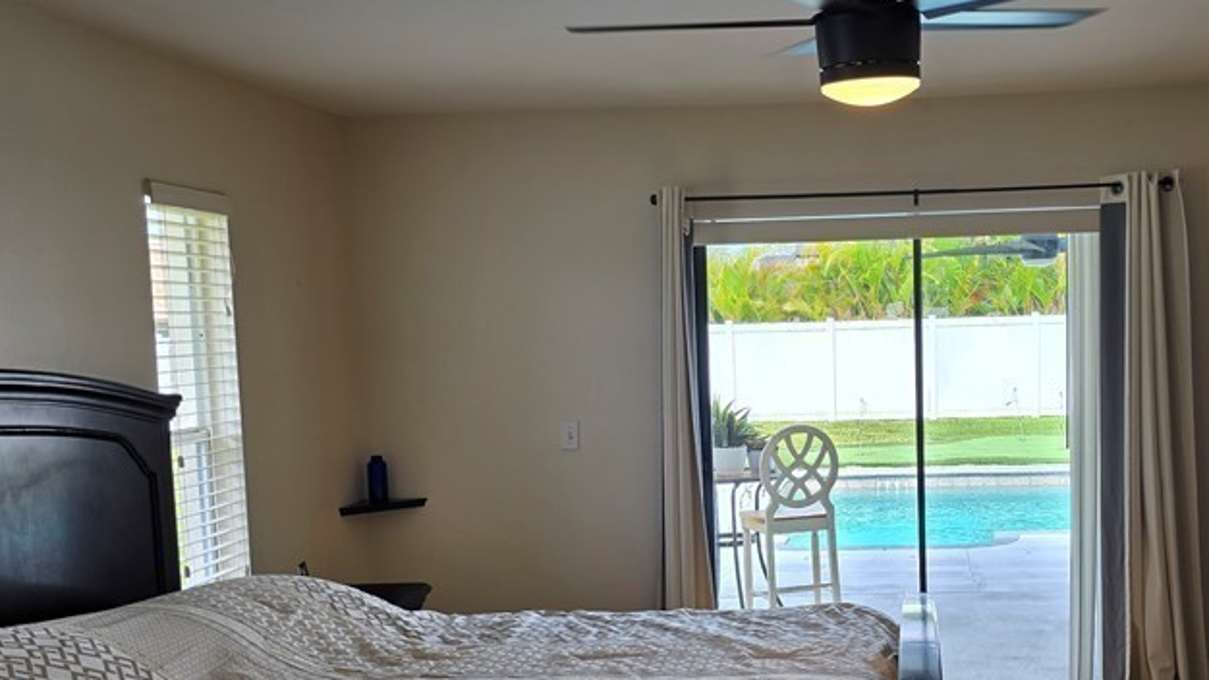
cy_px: 440
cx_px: 801
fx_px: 1314
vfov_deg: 28.9
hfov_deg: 48.6
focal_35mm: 41
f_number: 1.7
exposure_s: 1/120
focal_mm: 6.3
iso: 12
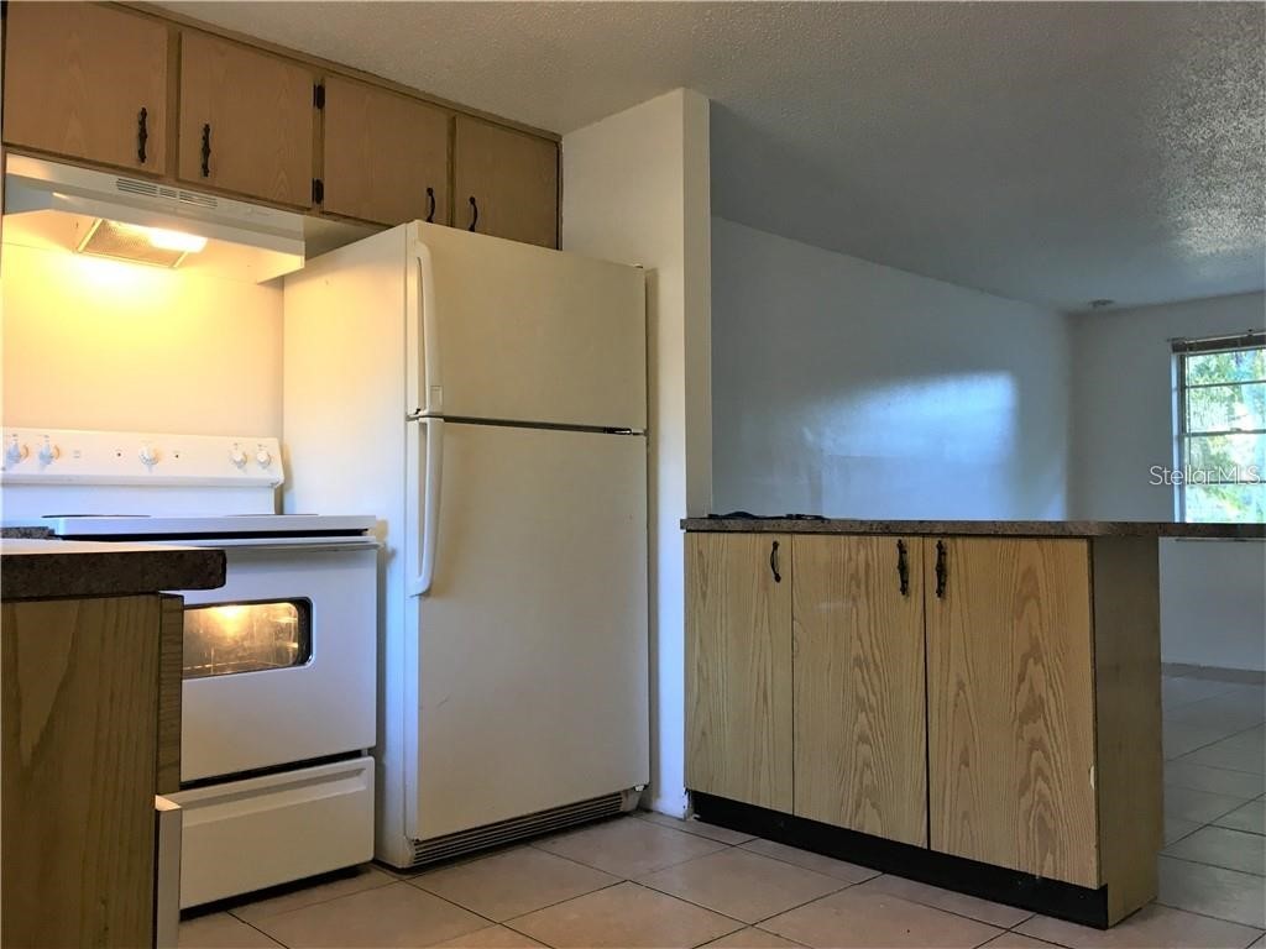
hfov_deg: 61.7
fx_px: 1061
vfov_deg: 48.2
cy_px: 474
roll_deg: +0.2
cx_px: 633
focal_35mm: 29
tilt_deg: +3.5
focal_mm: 4.15
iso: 64
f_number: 2.2
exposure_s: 1/30
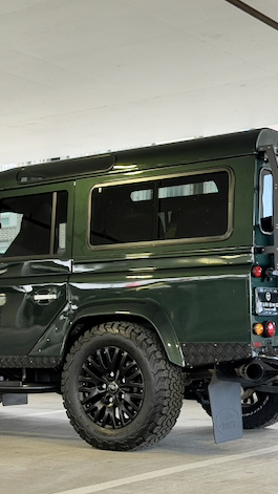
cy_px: 243
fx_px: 930
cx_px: 91
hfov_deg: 17.0
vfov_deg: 29.7
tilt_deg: +5.8
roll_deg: +0.2
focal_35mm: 71
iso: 100
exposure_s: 1/91
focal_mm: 6.76
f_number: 1.78
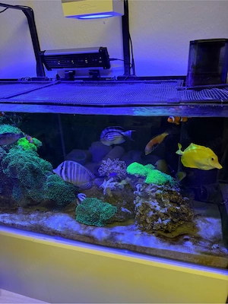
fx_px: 211
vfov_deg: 71.6
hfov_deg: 56.8
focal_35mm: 24
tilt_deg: -24.5
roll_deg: +2.3
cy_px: 152
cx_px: 114
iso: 200
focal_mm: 6.76
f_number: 1.78
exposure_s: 1/67
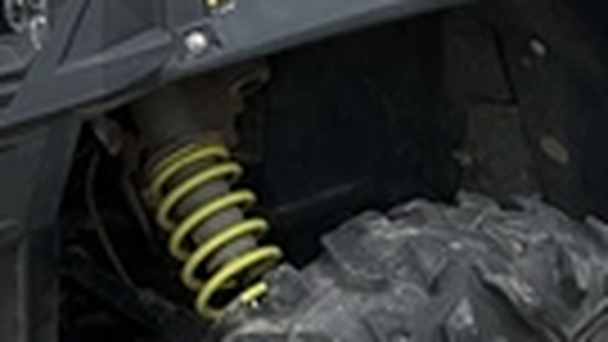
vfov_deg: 6.9
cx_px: 509
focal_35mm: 175
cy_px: -47
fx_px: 2822
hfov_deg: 12.2
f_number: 1.8
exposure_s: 1/287
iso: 25
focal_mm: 3
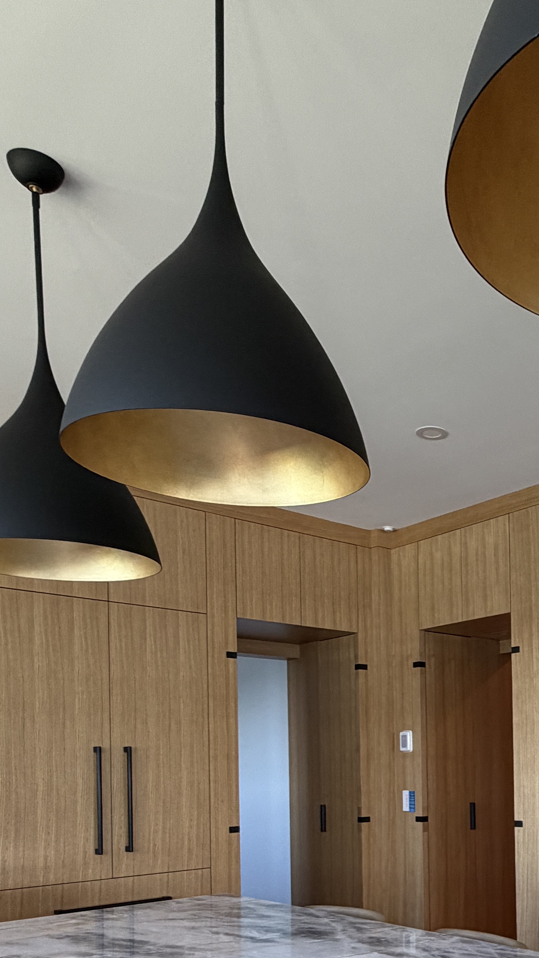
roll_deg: +1.5
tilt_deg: +0.0
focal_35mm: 33
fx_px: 838
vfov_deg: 55.5
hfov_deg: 32.3
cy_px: 758
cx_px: 562
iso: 200
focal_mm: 2.22
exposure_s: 1/60
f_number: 2.2
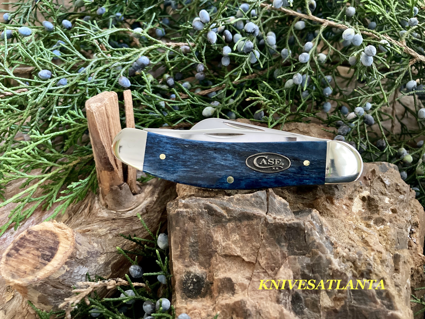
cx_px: 212
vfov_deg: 49.7
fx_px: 344
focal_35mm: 28
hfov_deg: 63.4
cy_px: 160
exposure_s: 1/24
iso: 640
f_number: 1.8
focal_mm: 3.99
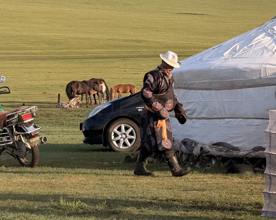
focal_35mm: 159
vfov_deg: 9.7
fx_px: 1299
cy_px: 95
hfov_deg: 12.1
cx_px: 129
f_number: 2.8
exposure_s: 1/564
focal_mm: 16.89
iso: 50
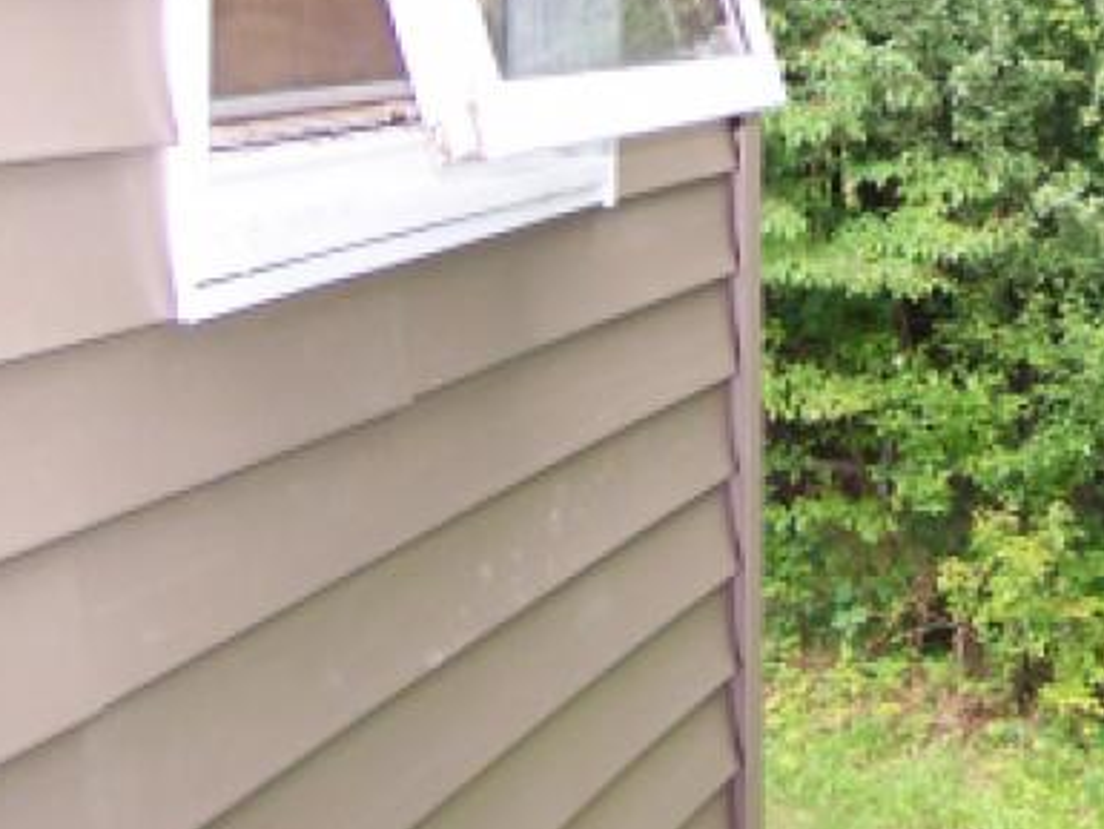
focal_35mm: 101
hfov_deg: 18.9
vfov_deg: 14.1
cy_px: -248
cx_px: 1130
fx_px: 3222
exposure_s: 1/80
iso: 140
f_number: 2.8
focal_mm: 6.3
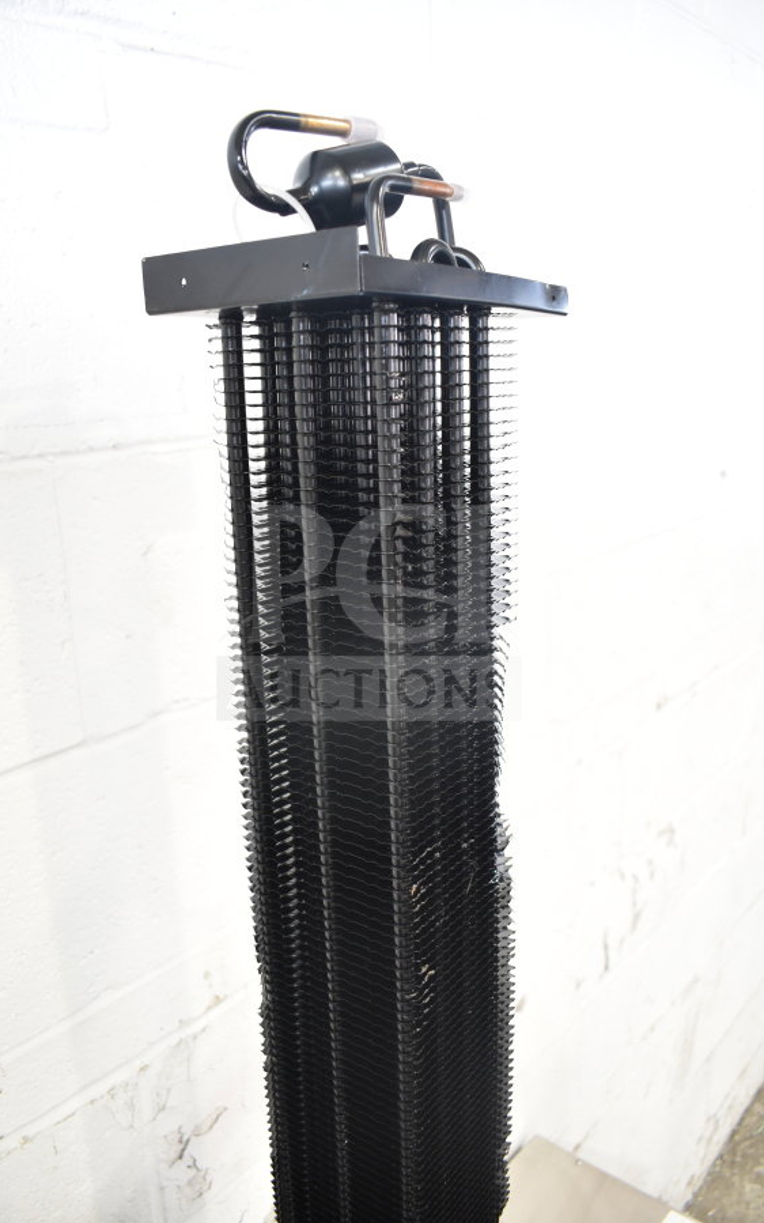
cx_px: 368
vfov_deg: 66.5
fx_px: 933
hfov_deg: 44.5
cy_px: 613
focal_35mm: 28
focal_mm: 18
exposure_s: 1/30
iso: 800
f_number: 3.5
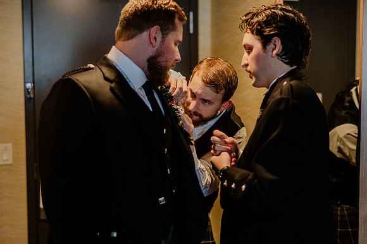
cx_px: 183
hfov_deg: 34.3
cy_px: 122
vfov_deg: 23.2
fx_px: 594
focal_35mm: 58
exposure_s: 1/100
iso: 640
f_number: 2
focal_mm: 58
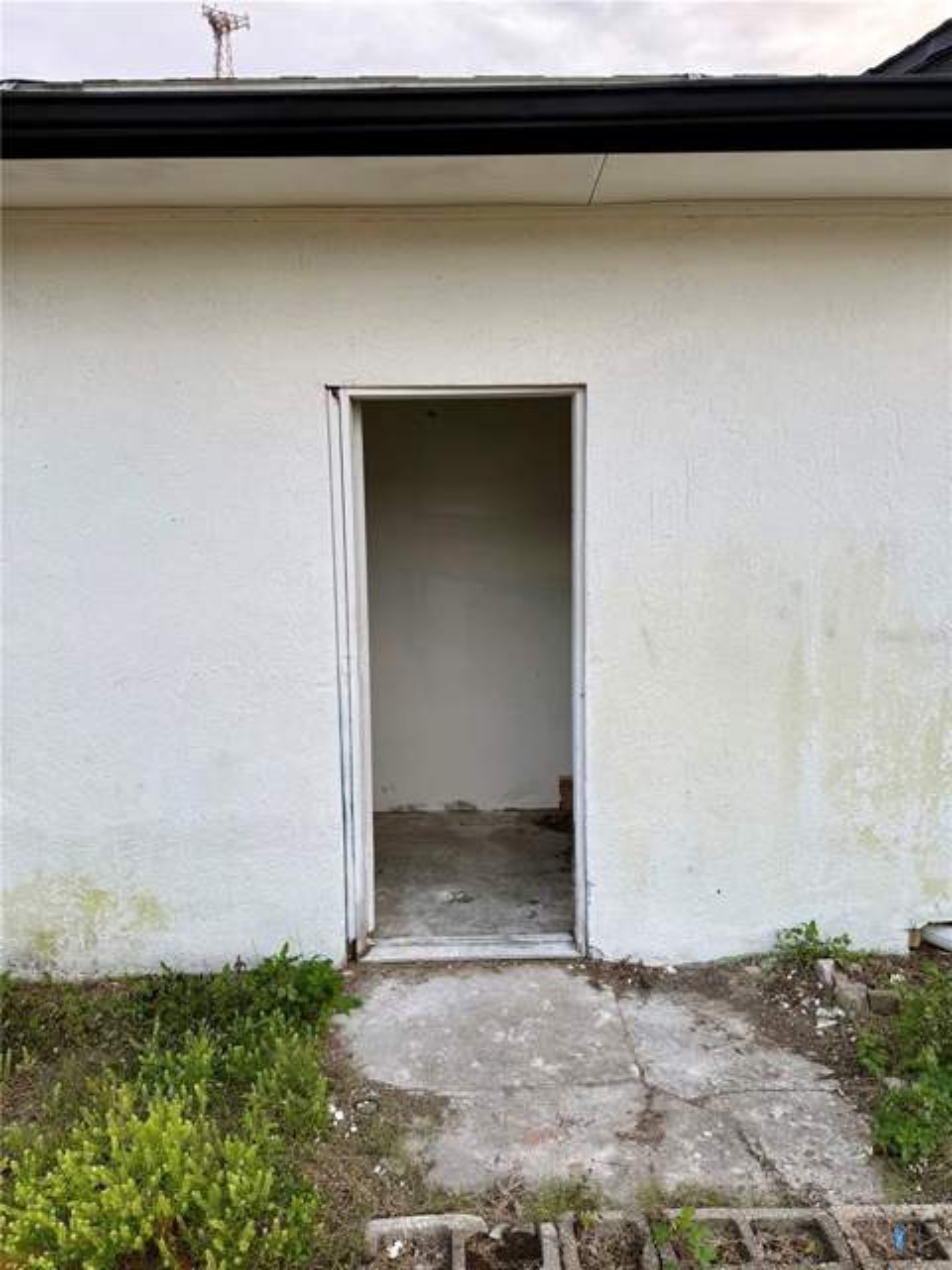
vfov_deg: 71.6
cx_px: 476
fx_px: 880
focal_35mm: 24
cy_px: 635
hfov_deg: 56.8
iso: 64
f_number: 1.78
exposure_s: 1/249
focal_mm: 6.76
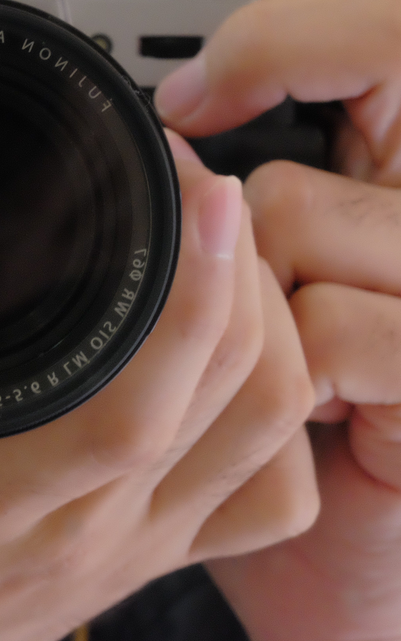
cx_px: -25
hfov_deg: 4.6
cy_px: 320
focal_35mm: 282
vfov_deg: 7.4
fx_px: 4931
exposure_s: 1/10
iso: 6400
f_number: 22
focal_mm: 122.6
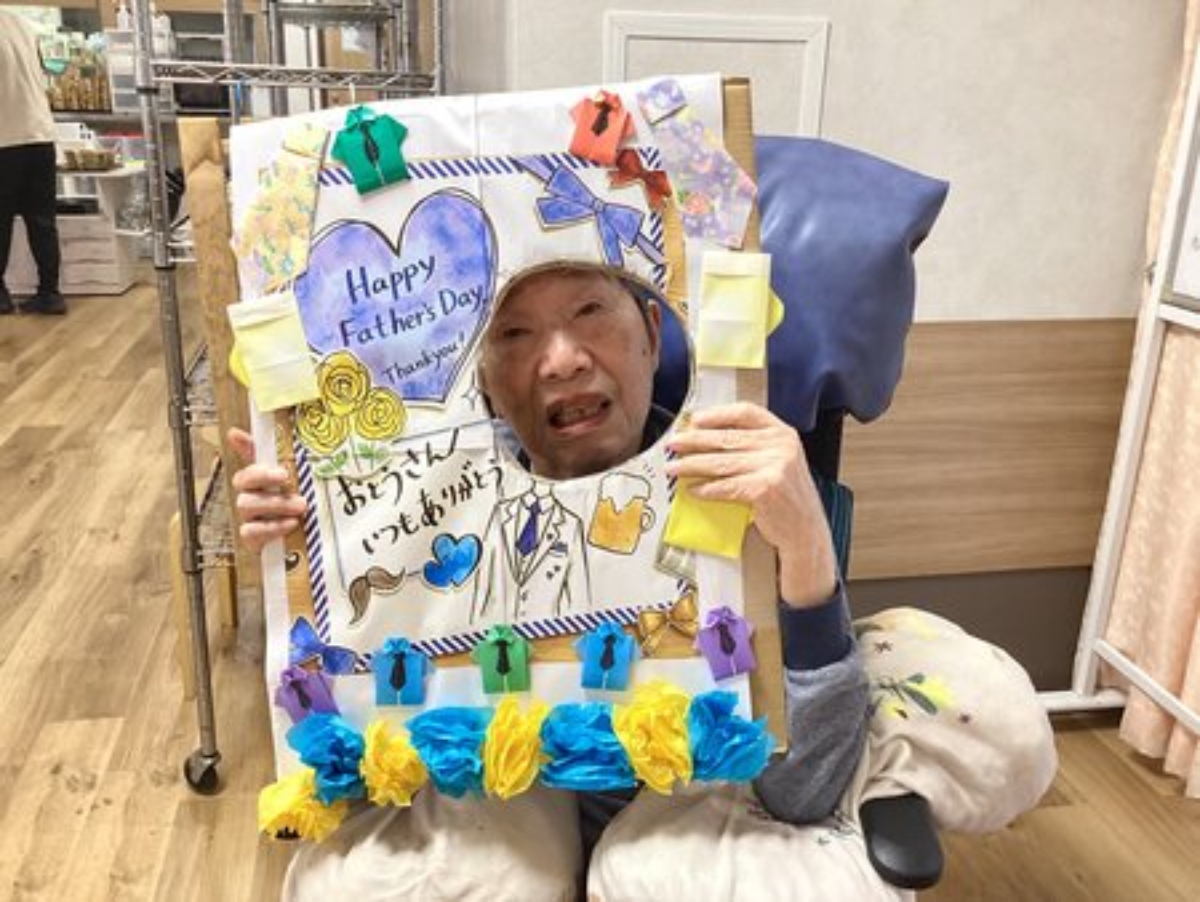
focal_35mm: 31
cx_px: 600
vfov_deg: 45.5
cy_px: 451
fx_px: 1075
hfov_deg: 58.3
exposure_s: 1/60
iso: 160
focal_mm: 3.3
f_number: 2.4
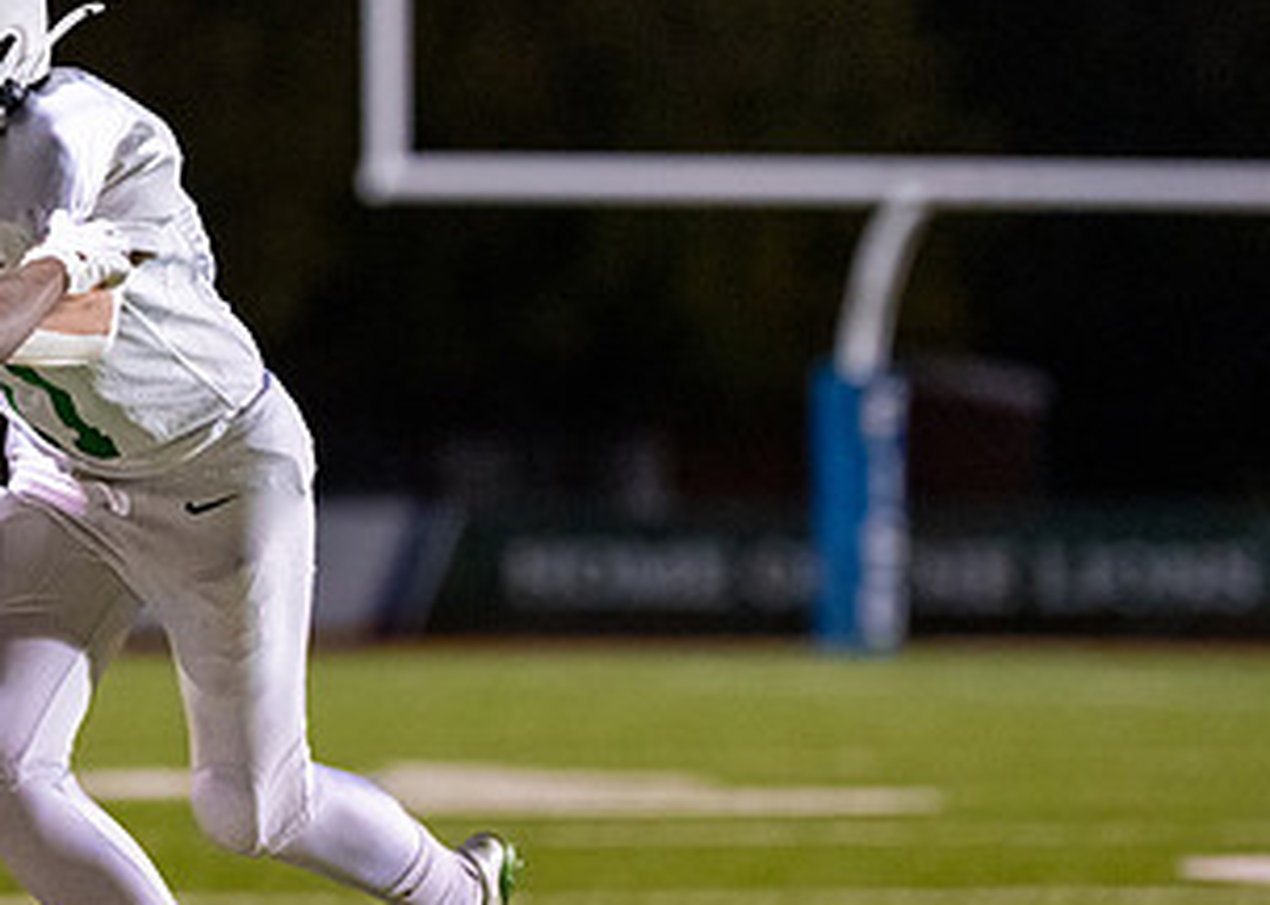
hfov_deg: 5.5
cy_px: 304
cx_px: 101
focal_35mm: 368
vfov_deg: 3.9
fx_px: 13265
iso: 5000
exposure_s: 1/1250
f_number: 2.8
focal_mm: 144
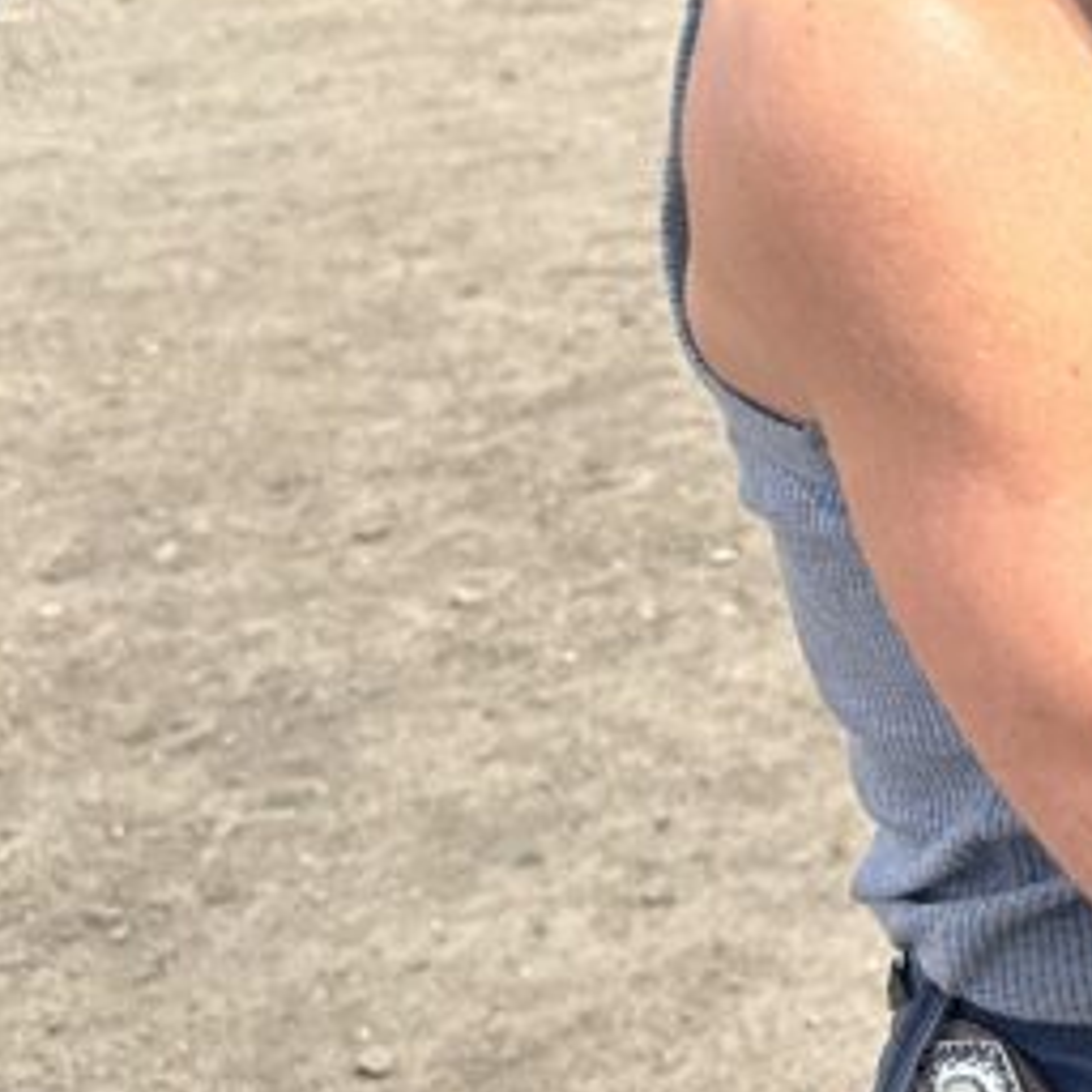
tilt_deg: -3.1
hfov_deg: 18.5
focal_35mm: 85
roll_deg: +1.3
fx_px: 3034
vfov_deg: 19.3
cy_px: -183
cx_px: 1557
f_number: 1.78
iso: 80
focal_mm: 6.86
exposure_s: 1/2299
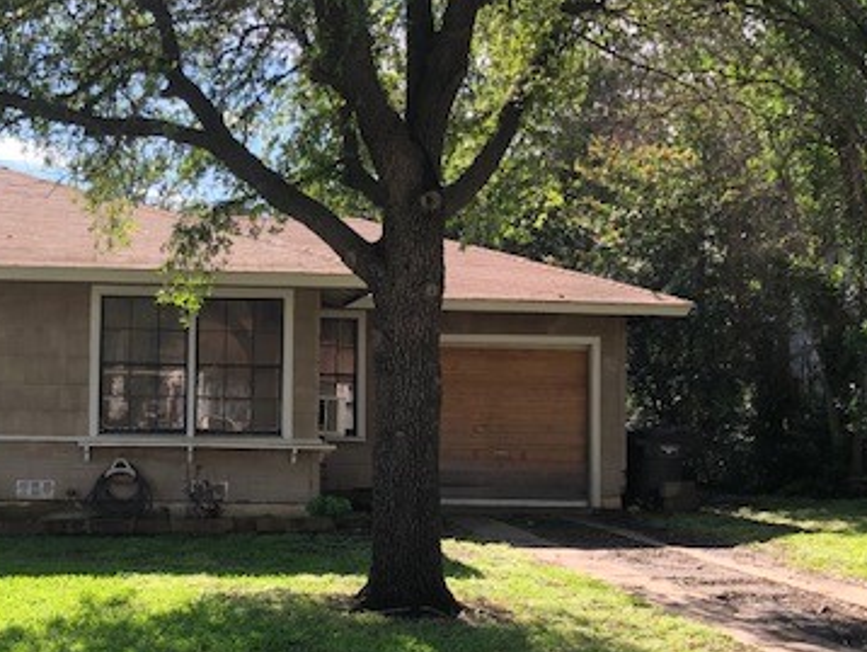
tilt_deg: +2.5
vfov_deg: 29.1
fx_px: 1253
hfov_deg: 37.1
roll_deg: -1.1
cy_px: 359
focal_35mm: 50
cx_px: 199
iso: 20
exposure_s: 1/521
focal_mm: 3.99
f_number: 1.8
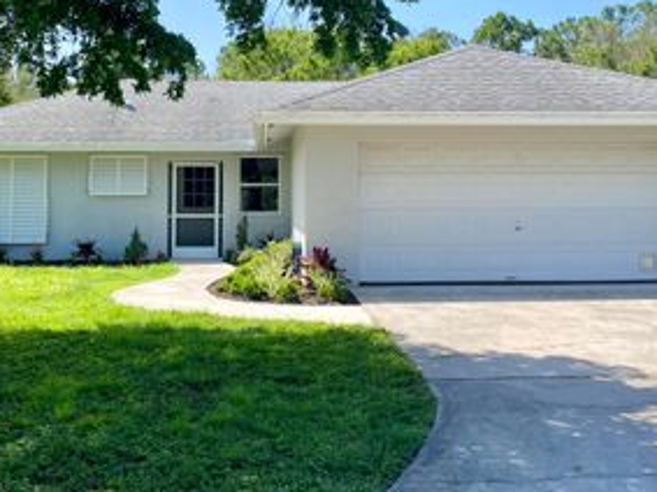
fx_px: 873
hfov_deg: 41.3
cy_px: 187
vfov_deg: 31.4
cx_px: 334
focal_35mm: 46
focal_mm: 4.25
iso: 32
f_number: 1.8
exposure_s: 1/1522
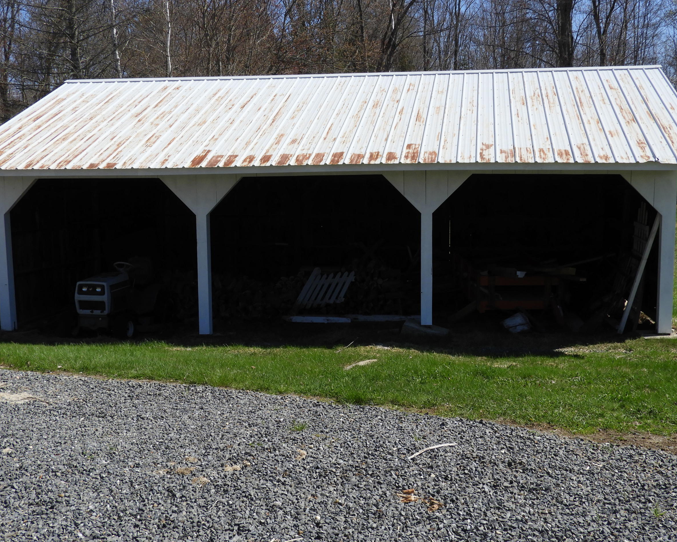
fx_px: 822
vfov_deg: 36.5
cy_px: 266
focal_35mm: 41
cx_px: 342
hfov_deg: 44.8
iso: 100
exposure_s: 1/1250
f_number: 3.6
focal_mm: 5.9
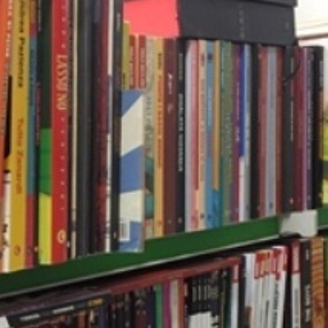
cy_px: 408
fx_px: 1029
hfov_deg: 18.0
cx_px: 90
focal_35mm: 96
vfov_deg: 17.2
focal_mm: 4.15
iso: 200
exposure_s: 1/33
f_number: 2.2
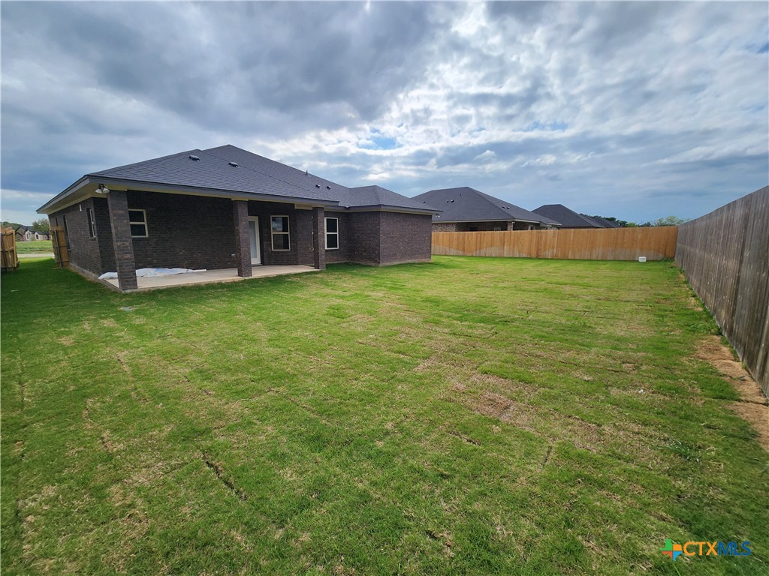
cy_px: 288
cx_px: 384
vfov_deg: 89.9
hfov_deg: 106.2
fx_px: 289
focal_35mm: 13
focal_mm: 2.2
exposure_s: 1/2436
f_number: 2.2
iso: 50
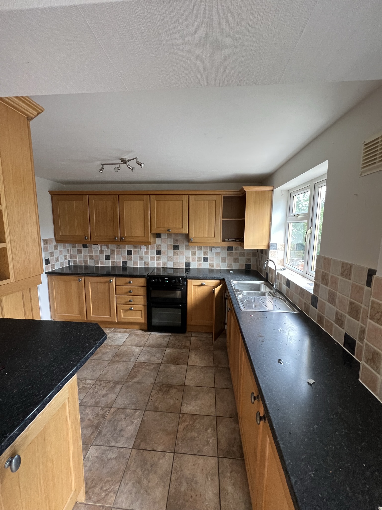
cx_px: 191
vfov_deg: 106.2
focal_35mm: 13
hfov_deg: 89.9
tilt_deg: -8.0
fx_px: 191
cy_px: 255
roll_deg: -0.3
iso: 250
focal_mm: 1.57
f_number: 1.8
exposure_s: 1/95
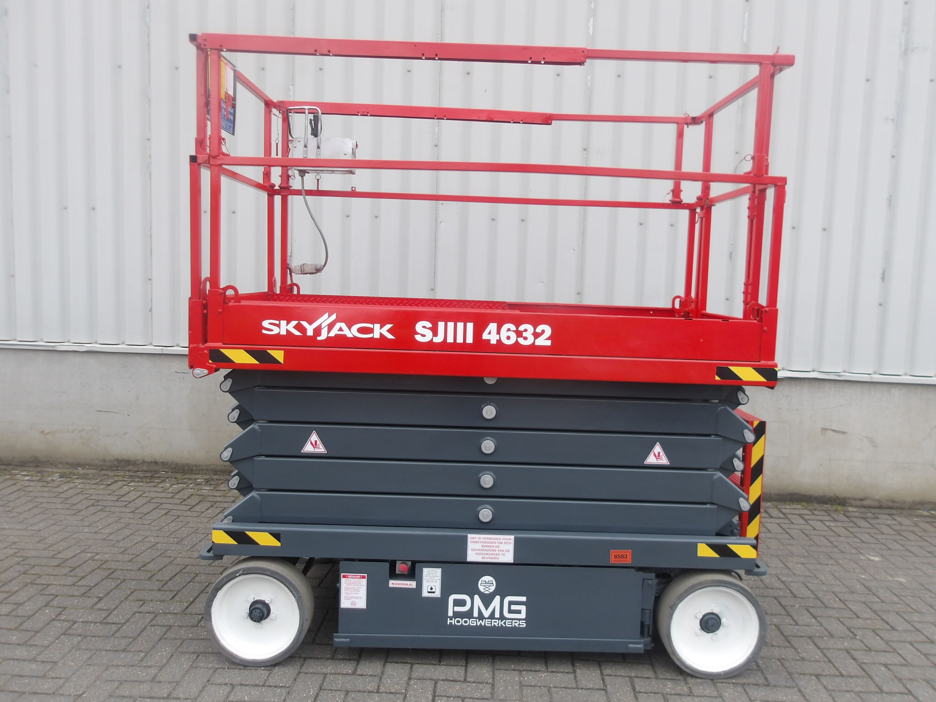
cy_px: 351
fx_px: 730
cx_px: 468
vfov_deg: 51.4
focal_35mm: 27
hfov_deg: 65.3
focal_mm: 4.9
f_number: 3
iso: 100
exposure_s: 1/218
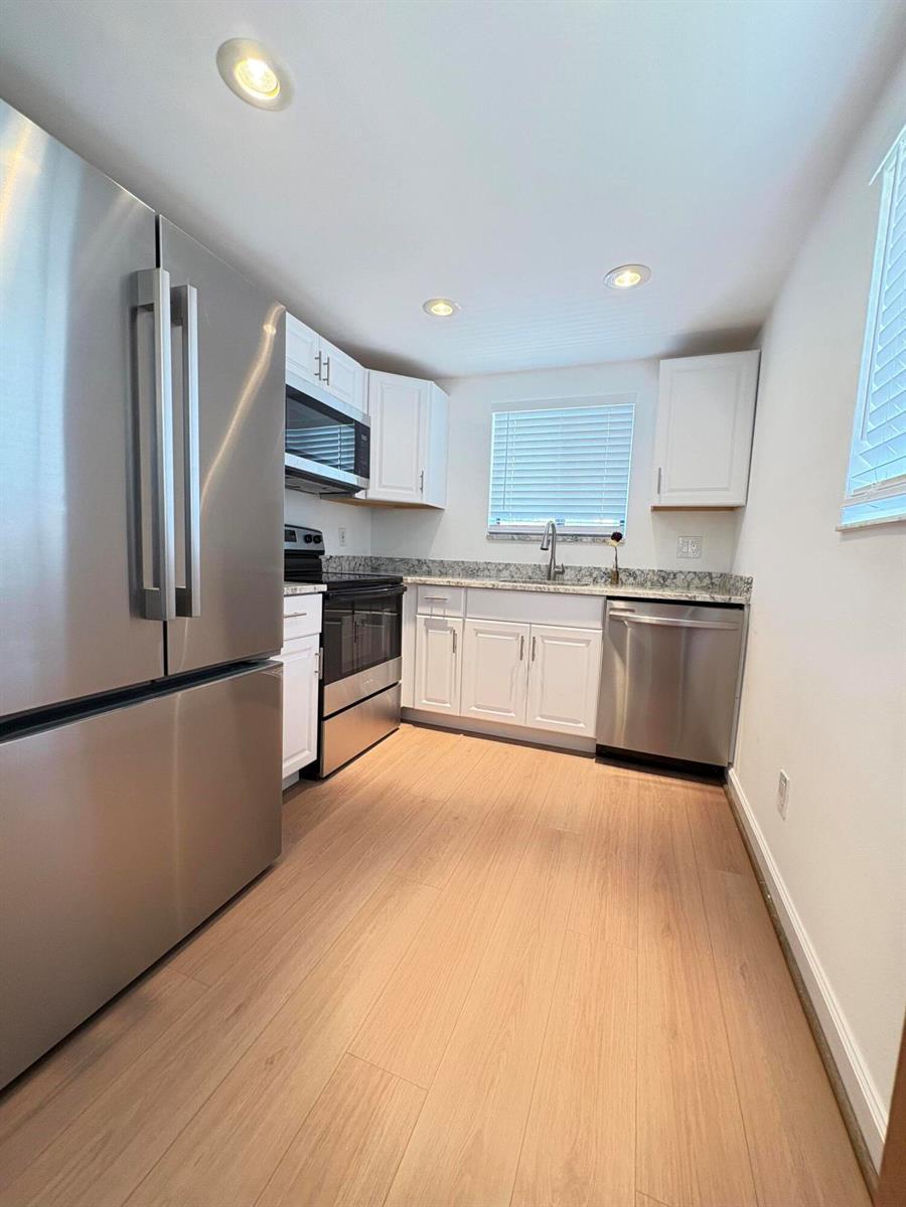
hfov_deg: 85.7
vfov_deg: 102.1
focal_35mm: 14
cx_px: 453
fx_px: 489
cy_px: 604
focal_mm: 2.22
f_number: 2.2
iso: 250
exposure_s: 1/60
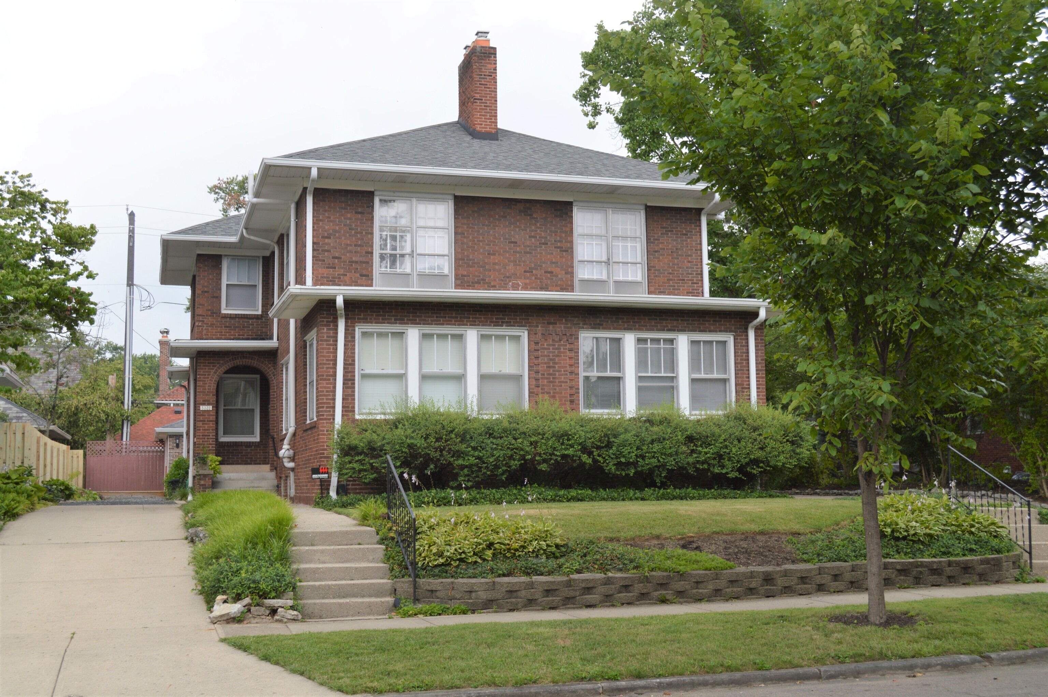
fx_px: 1134
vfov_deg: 34.2
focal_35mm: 39
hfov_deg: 49.6
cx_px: 524
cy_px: 348
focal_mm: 26
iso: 100
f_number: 5.6
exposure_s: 1/200
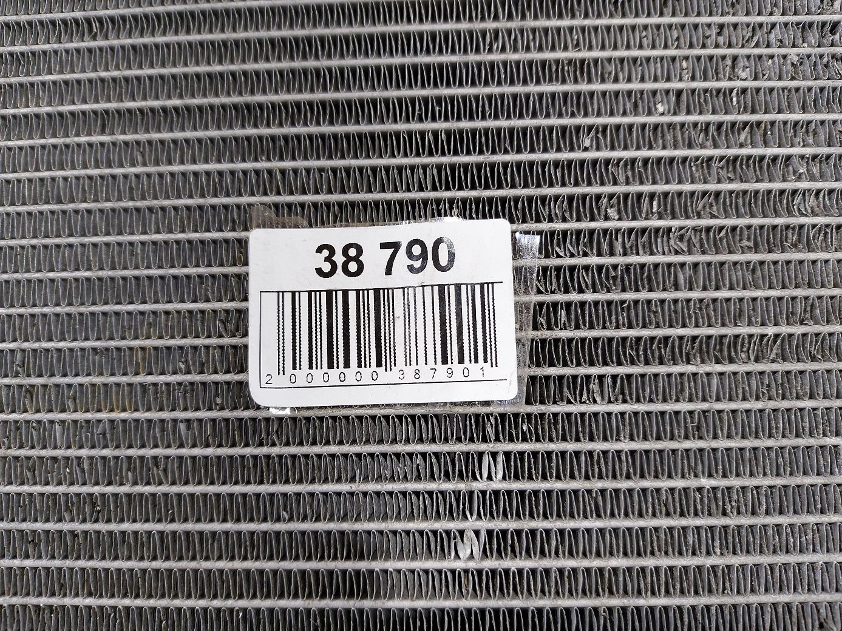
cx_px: 421
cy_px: 316
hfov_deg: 71.6
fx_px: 584
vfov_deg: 56.8
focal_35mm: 24
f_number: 1.8
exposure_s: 1/50
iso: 100
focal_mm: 5.23
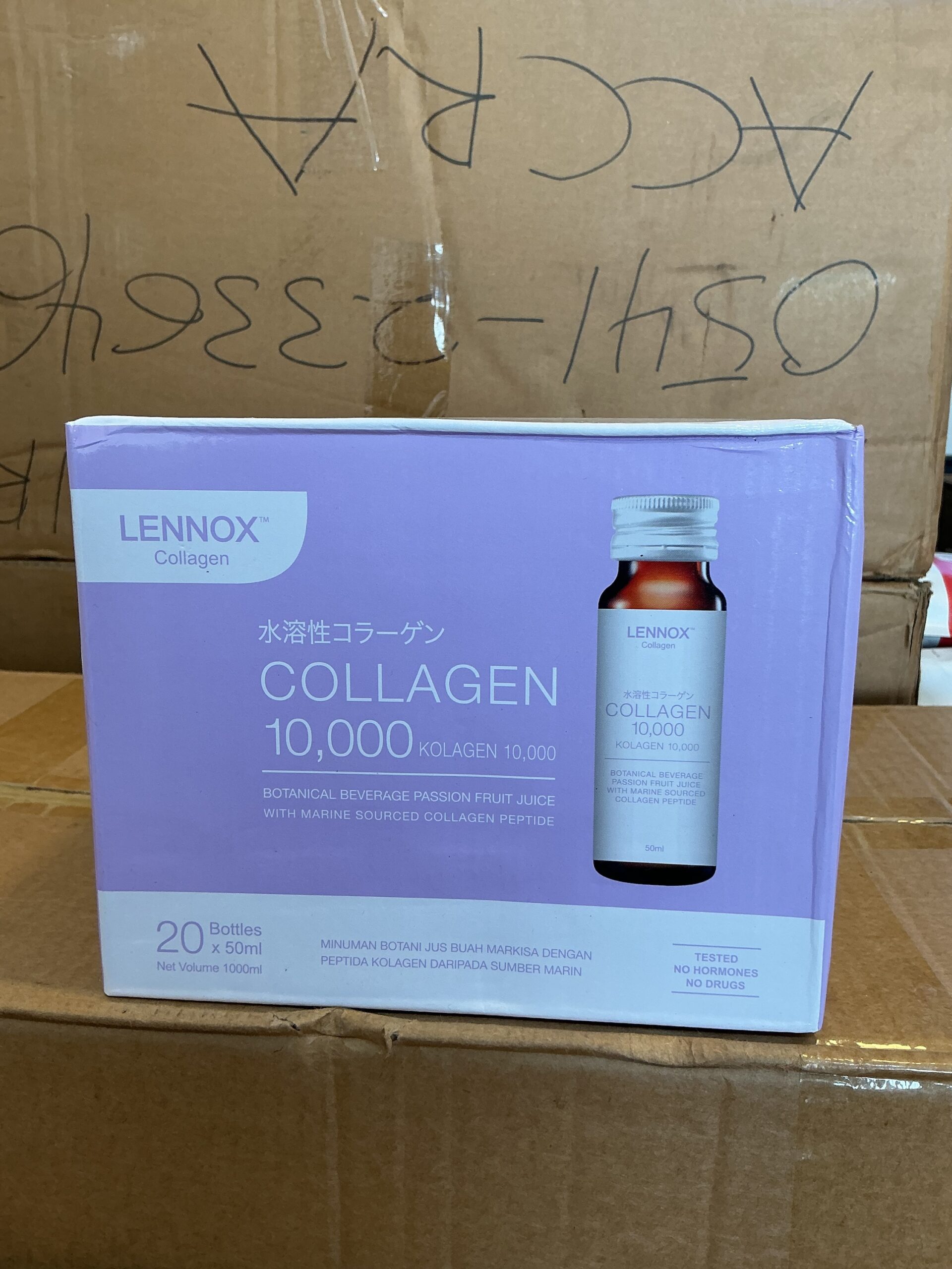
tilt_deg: -14.7
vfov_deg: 61.7
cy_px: 634
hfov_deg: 48.2
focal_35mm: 29
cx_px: 476
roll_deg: -1.6
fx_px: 1063
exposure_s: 1/60
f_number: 1.8
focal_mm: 3
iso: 40
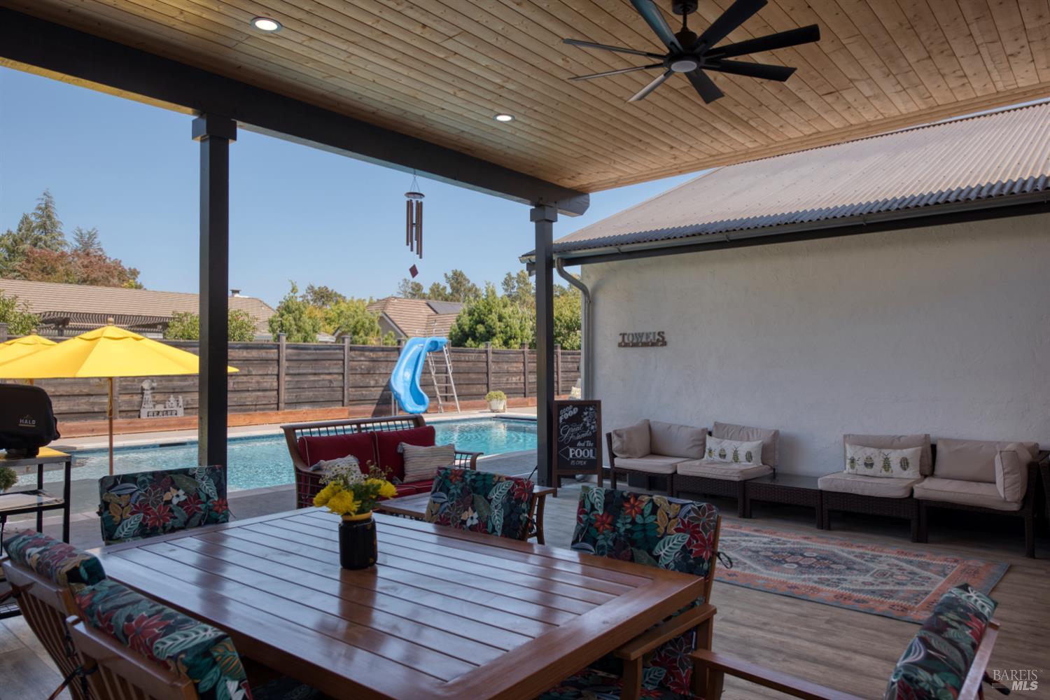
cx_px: 525
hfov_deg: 73.7
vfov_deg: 53.1
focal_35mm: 24
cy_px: 350
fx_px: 700
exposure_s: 1/500
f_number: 7.1
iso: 100
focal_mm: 24
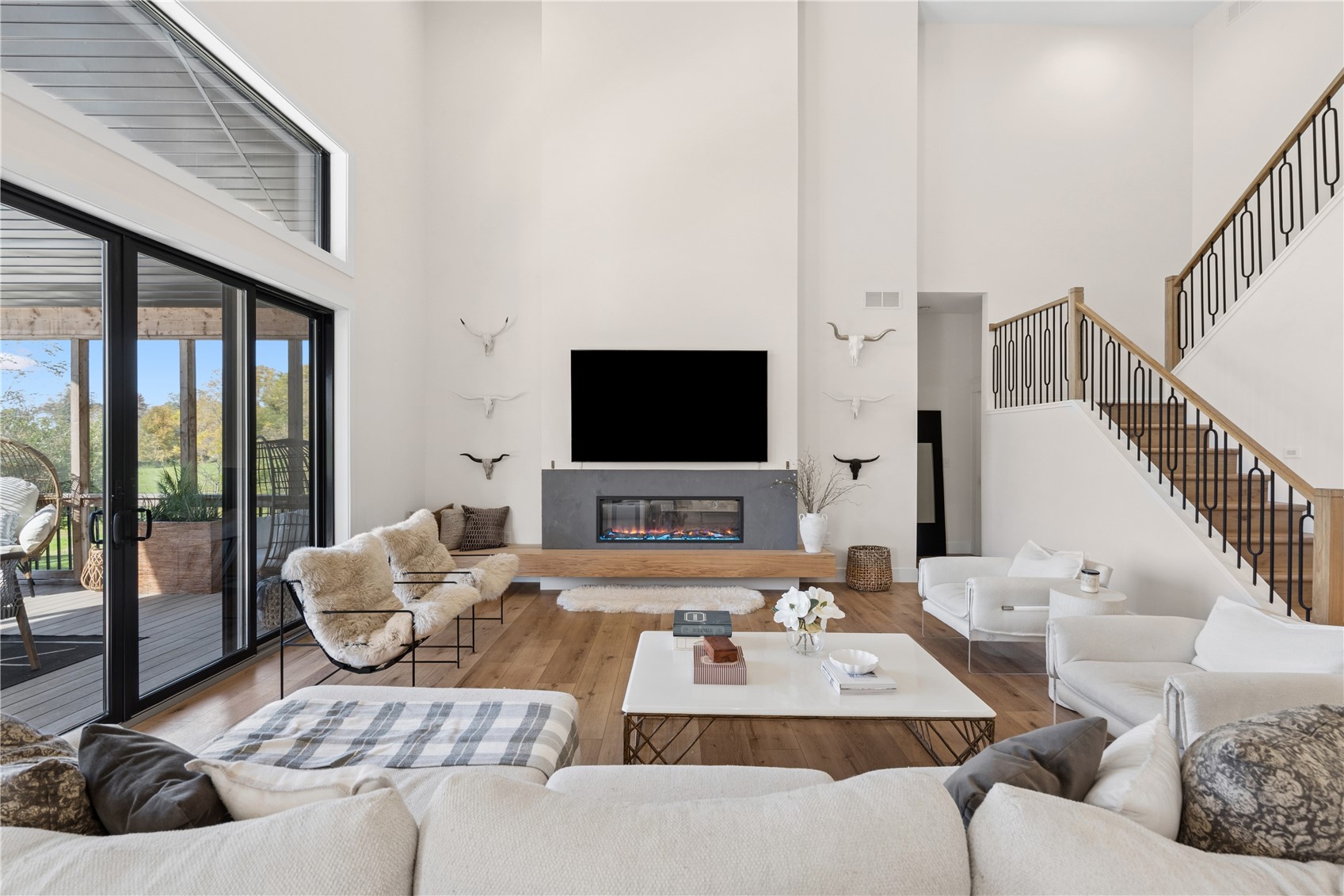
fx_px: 597
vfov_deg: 73.7
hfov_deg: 96.7
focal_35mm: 16
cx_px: 672
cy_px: 448
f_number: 8
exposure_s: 1/20
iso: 400
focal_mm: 16
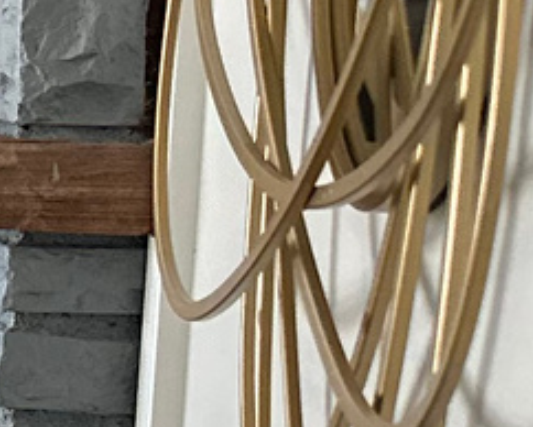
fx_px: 3126
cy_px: 335
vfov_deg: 7.8
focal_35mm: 198
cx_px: -1650
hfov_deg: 7.1
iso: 100
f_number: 1.78
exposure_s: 1/156
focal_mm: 6.86
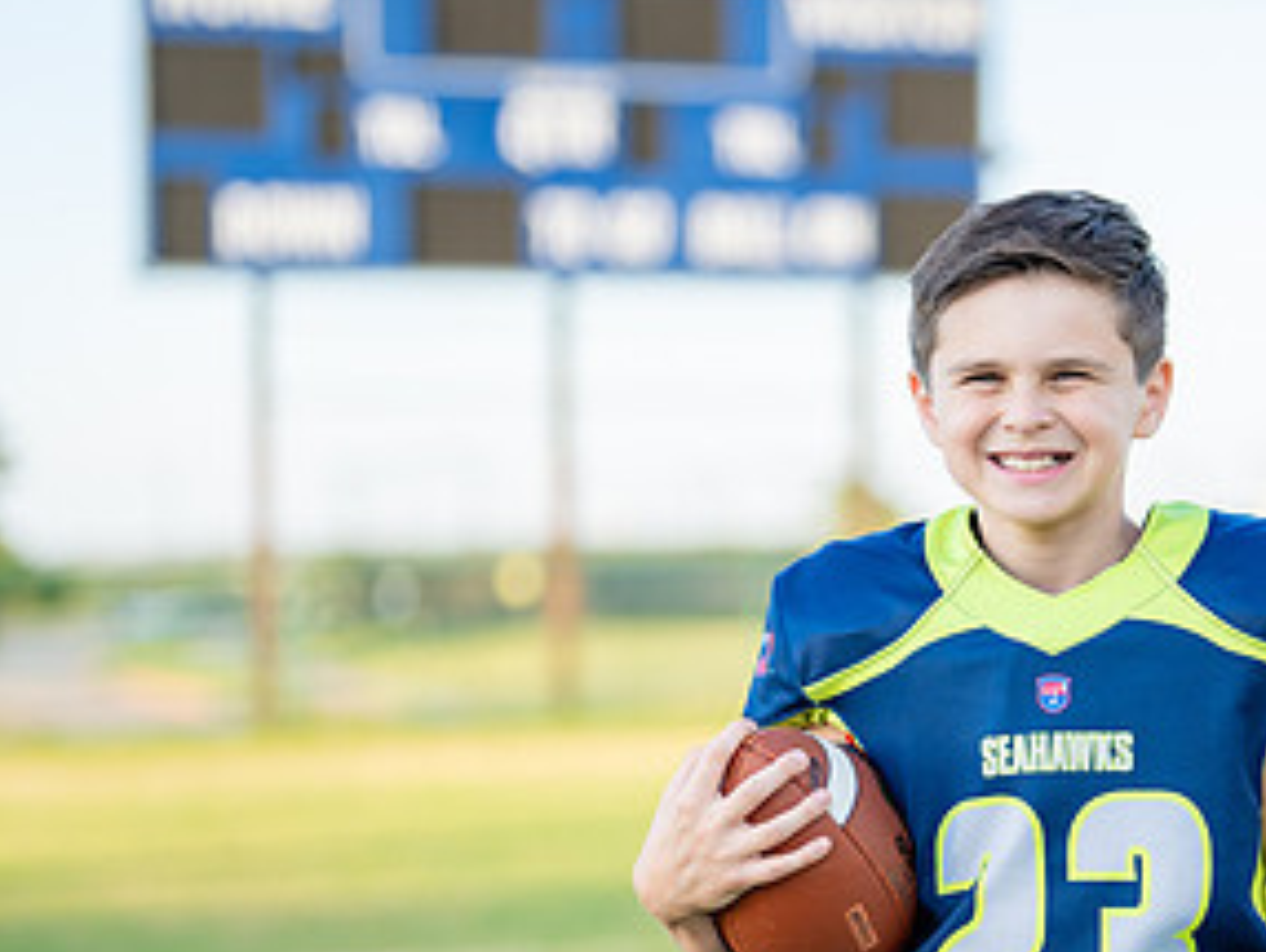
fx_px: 4209
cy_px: 693
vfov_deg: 12.9
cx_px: 1000
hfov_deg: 17.0
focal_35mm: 115
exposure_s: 1/2000
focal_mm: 50
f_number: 1.2
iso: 160
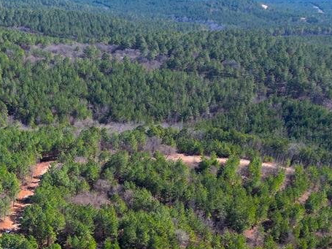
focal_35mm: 54
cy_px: 174
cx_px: -28
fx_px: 518
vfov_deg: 26.8
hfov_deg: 31.7
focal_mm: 6.72
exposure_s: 1/1600
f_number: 1.7
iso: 200
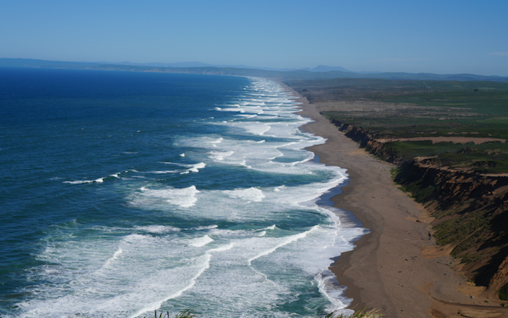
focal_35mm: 55
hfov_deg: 37.2
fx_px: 755
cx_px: 253
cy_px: 152
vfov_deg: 23.8
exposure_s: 1/1250
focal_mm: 35
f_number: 5
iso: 100
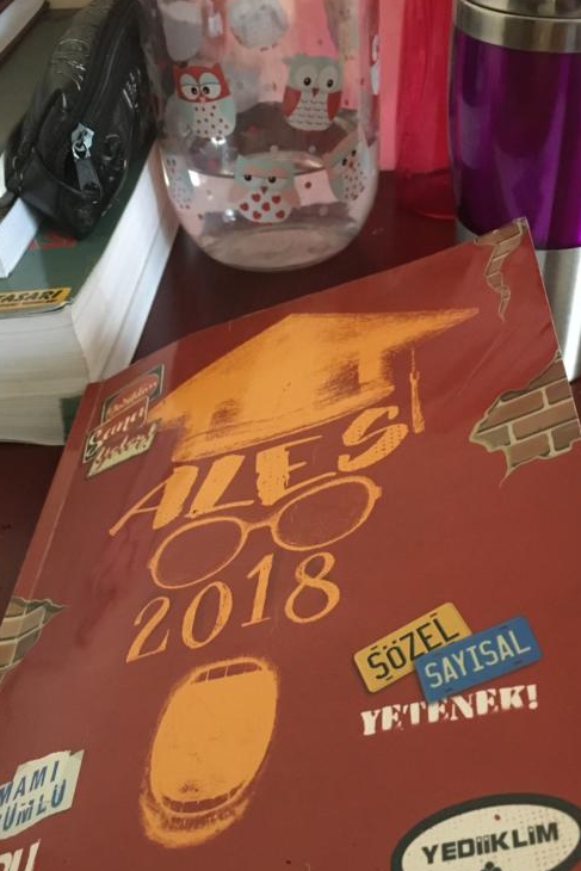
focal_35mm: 38
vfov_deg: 50.4
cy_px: 518
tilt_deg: -42.3
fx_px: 919
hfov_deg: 35.1
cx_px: 302
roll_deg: +3.0
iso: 320
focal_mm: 4.15
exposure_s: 1/17
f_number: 2.2
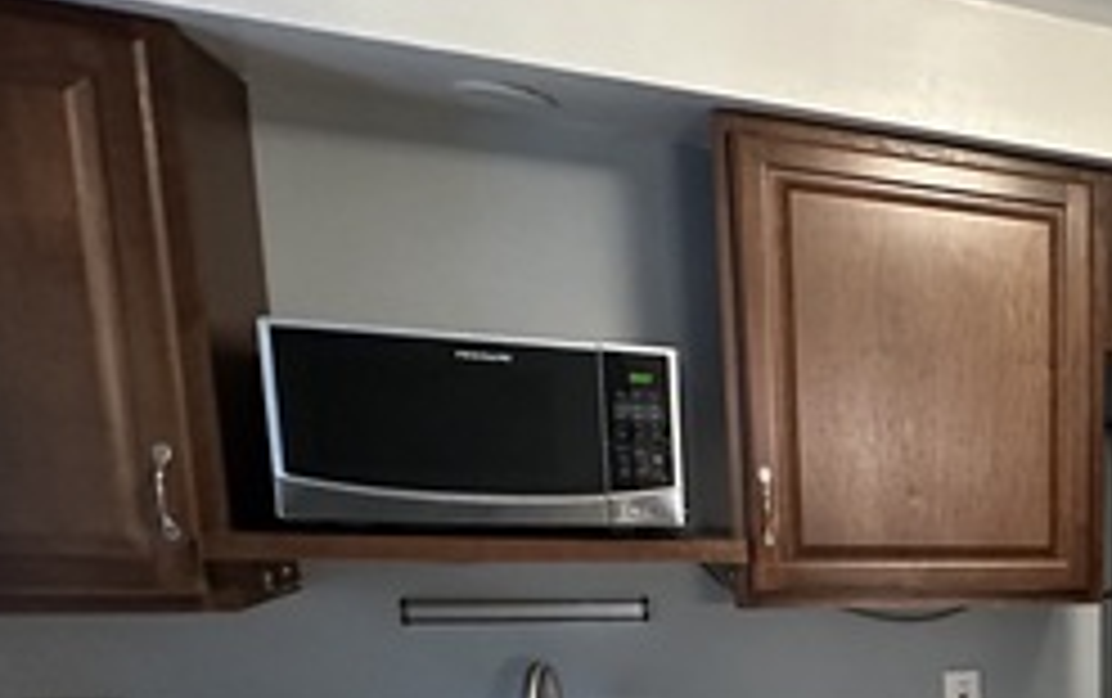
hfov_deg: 37.1
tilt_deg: -10.0
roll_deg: -3.4
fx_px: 1214
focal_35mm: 40
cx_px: 1344
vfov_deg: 29.9
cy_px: 698
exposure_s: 1/60
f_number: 2.2
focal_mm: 2.22
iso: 640
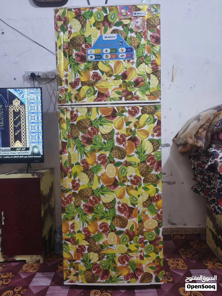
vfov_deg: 73.9
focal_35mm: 23
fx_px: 197
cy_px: 148
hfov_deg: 58.9
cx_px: 111
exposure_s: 1/50
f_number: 1.8
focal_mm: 5.56
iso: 246
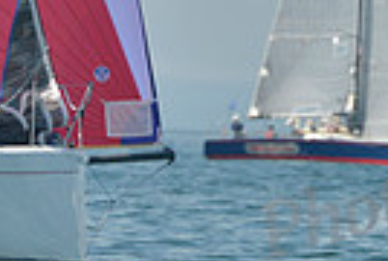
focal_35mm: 1725
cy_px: 74
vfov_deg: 0.8
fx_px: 18633
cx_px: 113
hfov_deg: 1.2
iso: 200
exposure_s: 1/1250
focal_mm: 400
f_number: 5.6
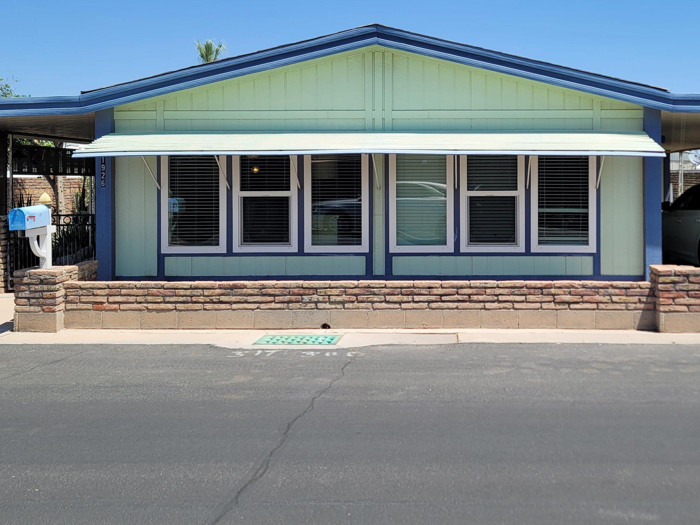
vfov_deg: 36.4
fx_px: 789
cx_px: 438
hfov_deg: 47.4
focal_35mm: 39
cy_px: 167
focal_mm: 7
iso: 20
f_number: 1.8
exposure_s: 1/997
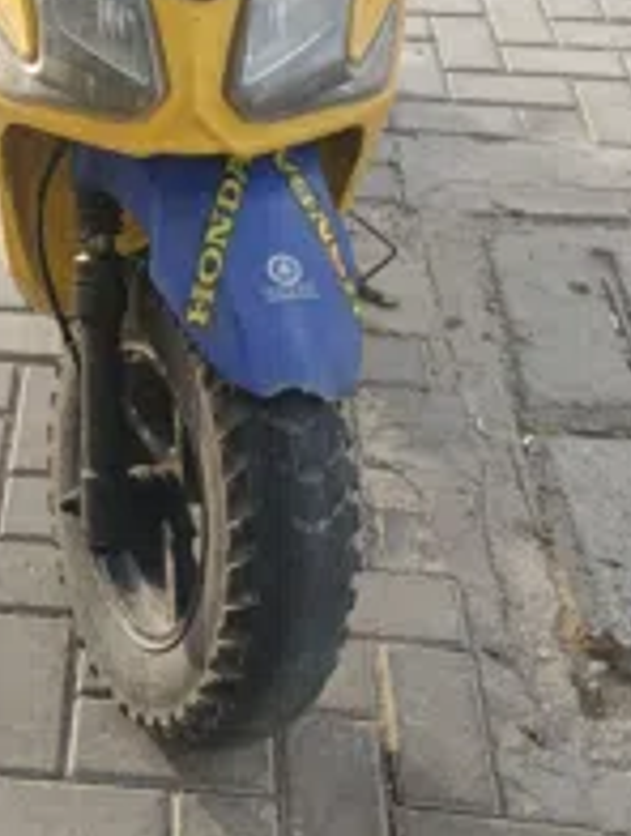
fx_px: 1718
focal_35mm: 71
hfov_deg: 20.6
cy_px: 136
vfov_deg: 26.7
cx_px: 141
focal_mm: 6.06
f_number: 1.69
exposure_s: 1/100
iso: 64
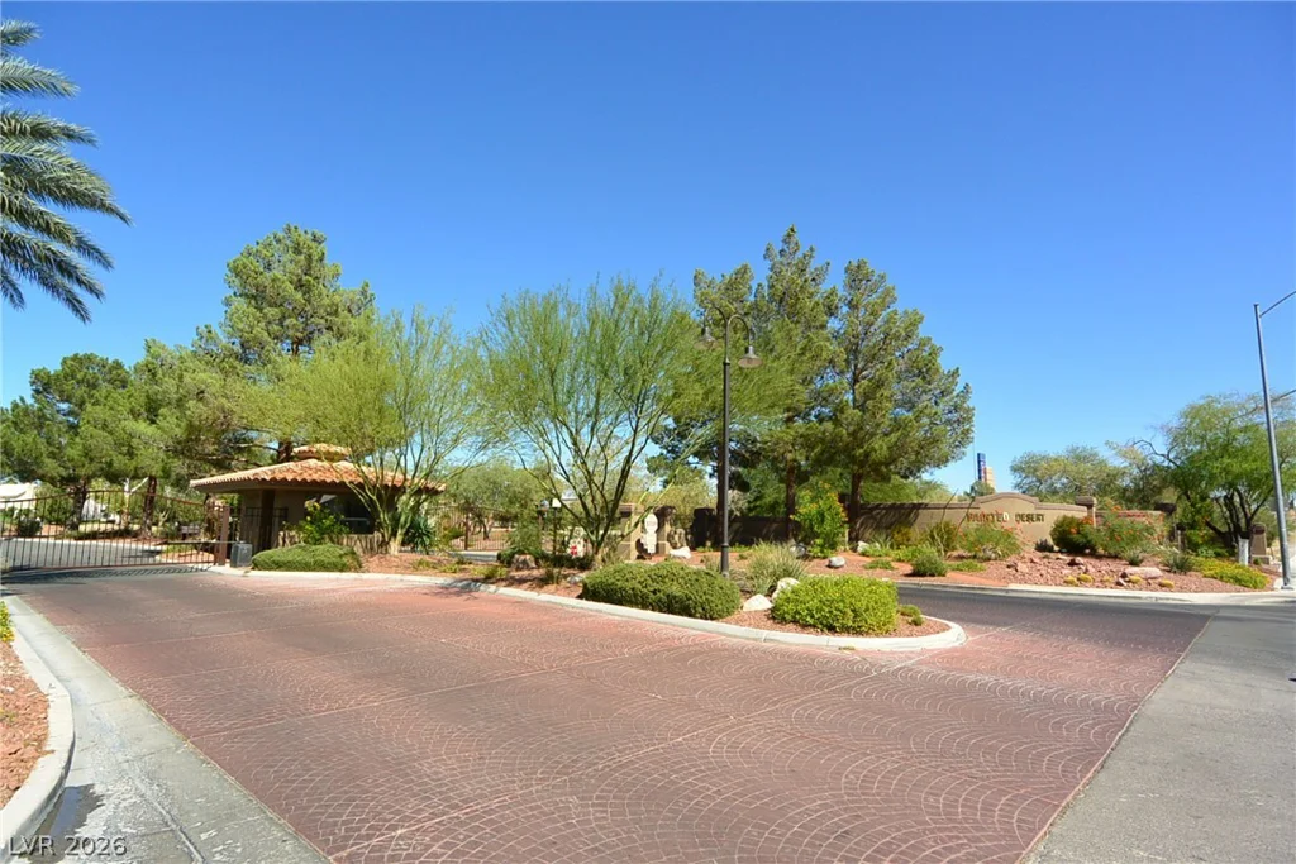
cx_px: 648
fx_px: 648
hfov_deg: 90.0
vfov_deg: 67.4
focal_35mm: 18
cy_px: 432
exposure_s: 1/2000
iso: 160
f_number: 4
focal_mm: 6.7
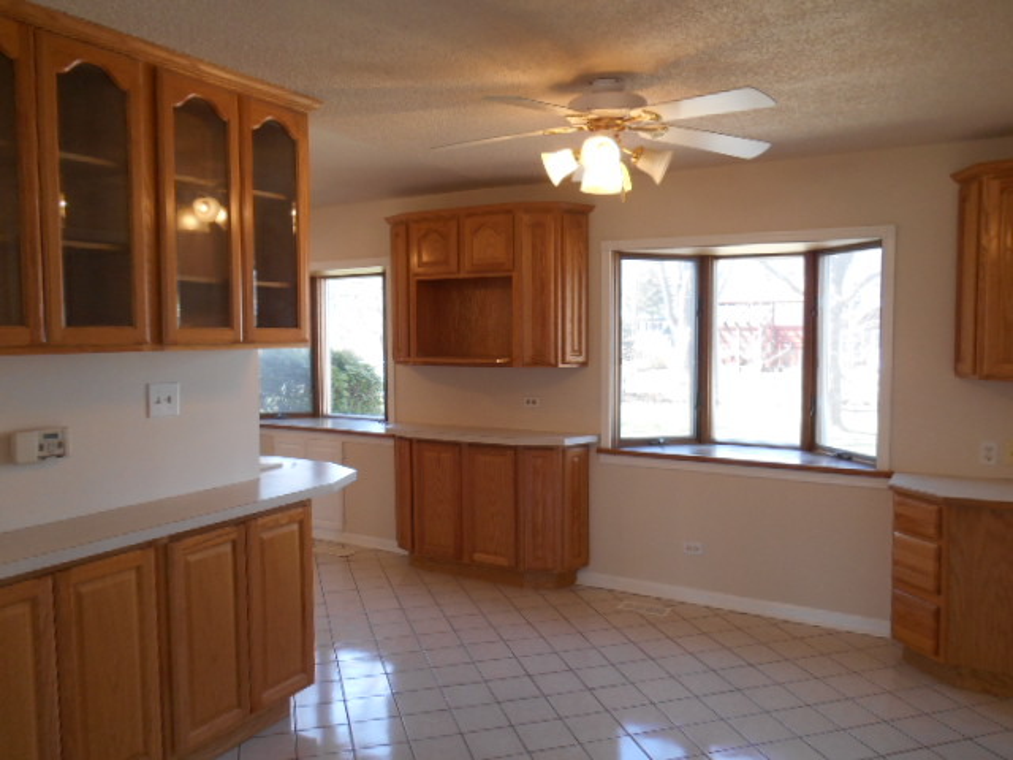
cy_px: 380
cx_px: 506
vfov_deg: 53.1
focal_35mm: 26
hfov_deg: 67.3
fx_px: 761
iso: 125
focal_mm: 4.7
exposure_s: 1/30
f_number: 3.4
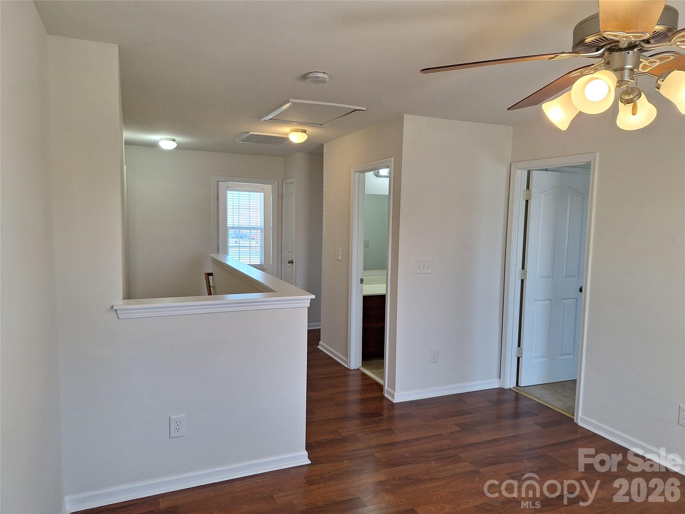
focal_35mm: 23
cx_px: 342
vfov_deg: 58.9
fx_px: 455
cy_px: 257
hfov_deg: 73.9
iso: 50
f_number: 1.8
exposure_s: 1/120
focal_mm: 5.54
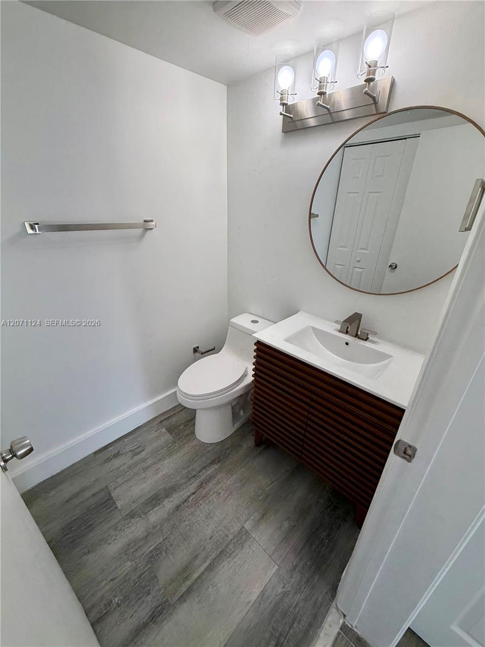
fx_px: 262
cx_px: 242
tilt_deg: -26.1
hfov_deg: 85.7
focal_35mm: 14
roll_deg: -0.6
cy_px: 324
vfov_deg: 102.1
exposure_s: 1/120
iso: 200
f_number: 2.2
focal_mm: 2.22
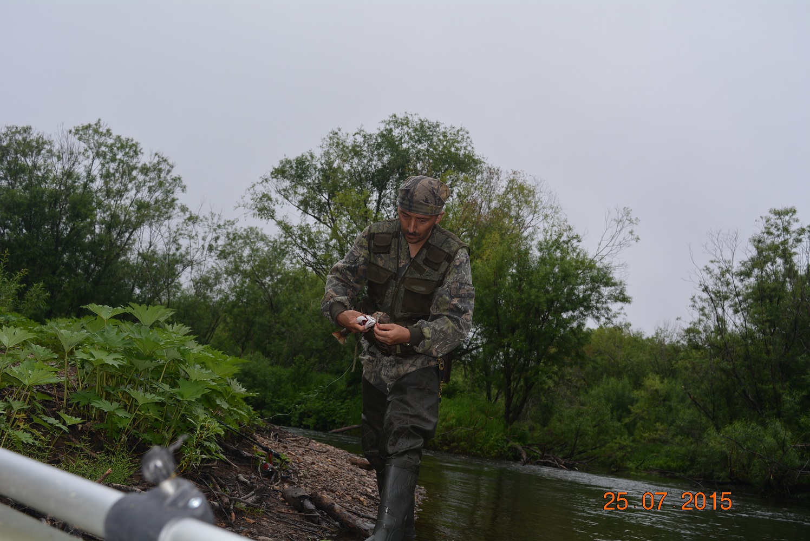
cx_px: 405
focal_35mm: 42
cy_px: 270
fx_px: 946
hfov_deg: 46.4
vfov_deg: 31.9
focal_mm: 28
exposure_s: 1/200
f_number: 7.1
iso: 100
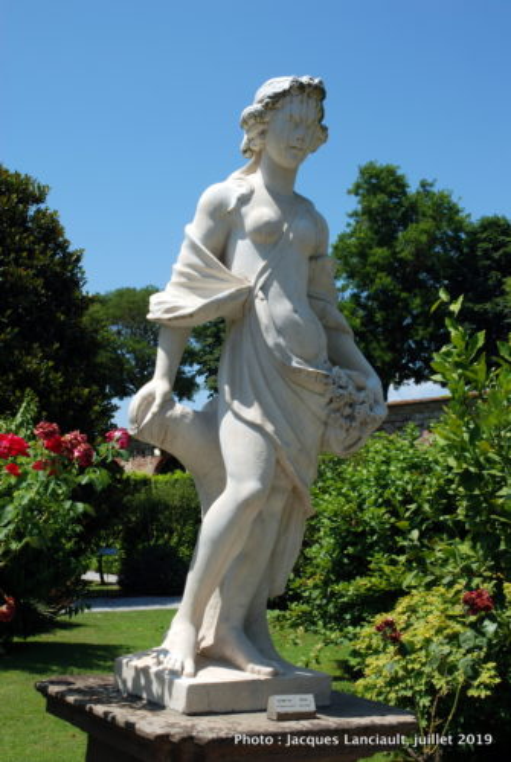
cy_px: 381
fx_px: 923
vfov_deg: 44.9
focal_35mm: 44
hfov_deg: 30.9
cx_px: 256
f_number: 16
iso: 100
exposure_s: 1/80
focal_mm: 29
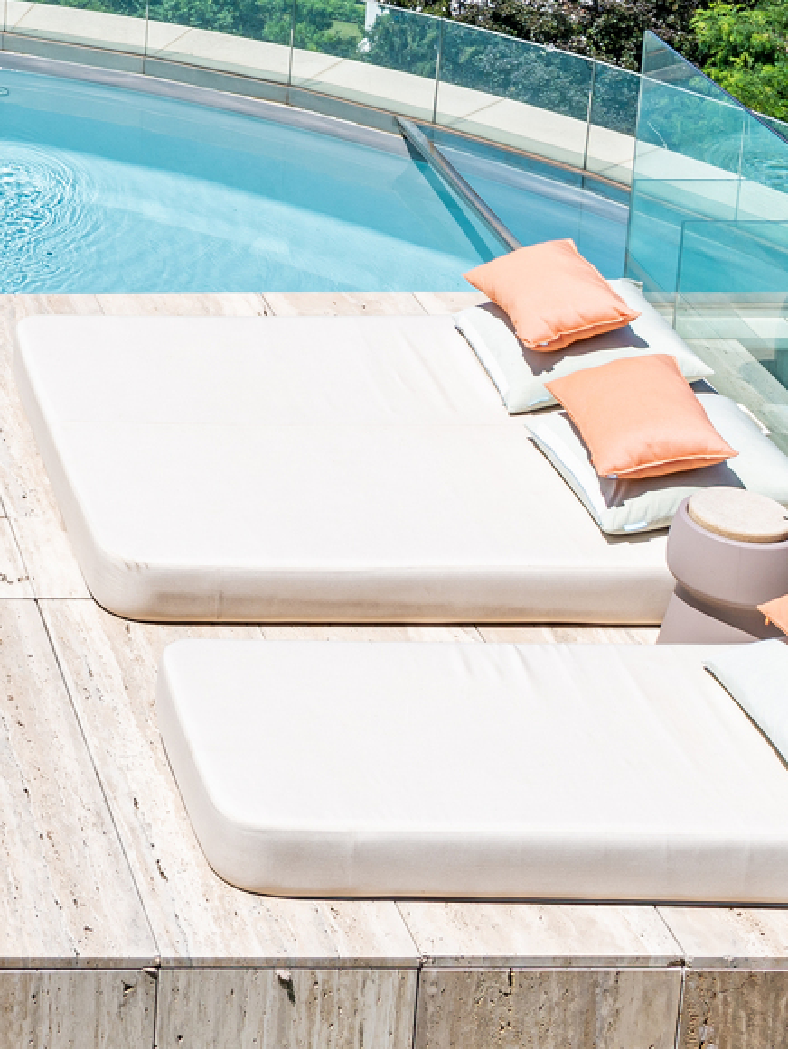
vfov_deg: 20.6
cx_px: -488
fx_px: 2700
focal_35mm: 89
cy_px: -205
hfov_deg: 15.0
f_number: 9
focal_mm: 21
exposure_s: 1/320
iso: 100
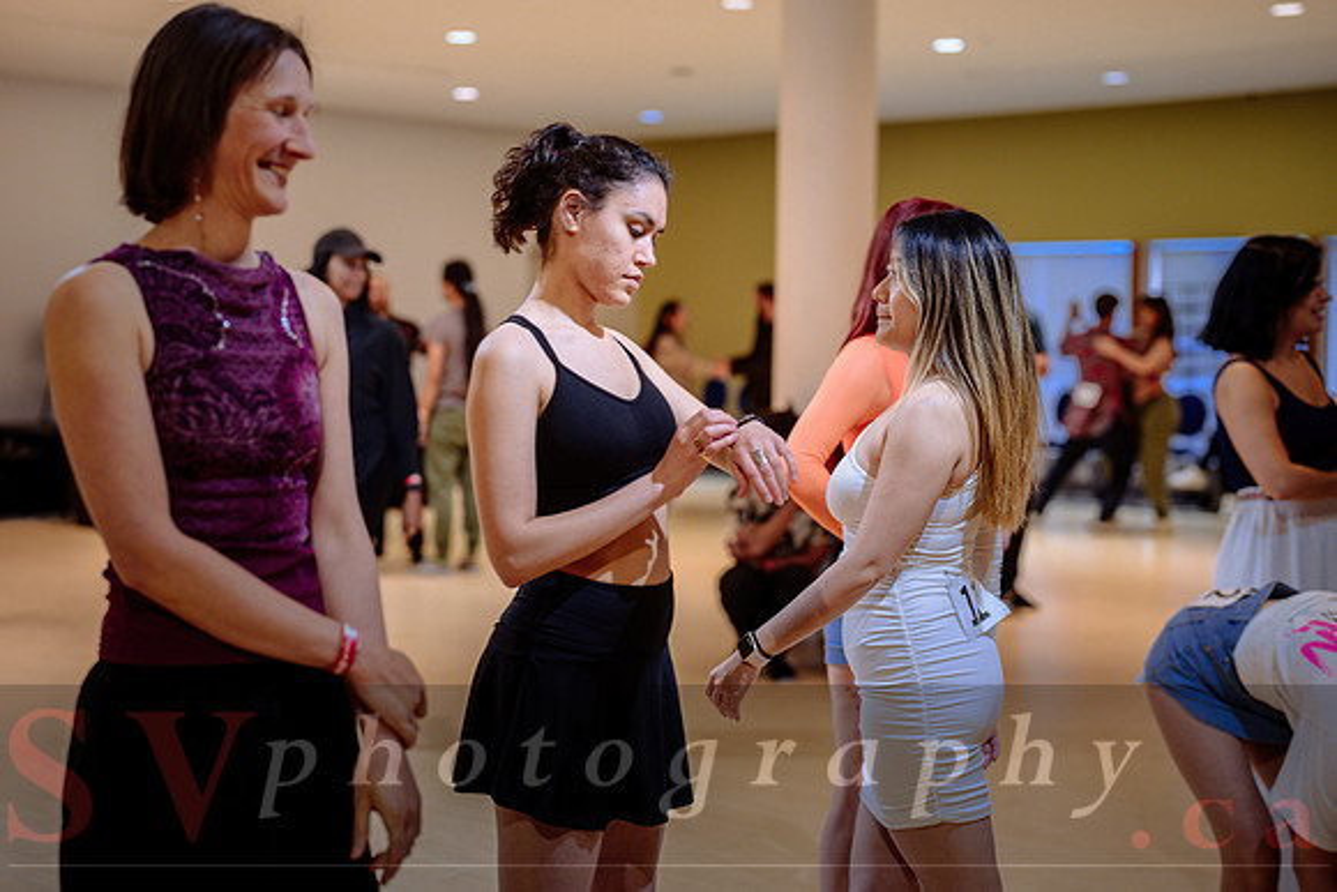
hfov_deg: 36.0
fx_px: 2056
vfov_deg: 24.5
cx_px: 597
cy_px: 398
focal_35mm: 55
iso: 1000
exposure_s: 1/125
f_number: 1.8
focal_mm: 50
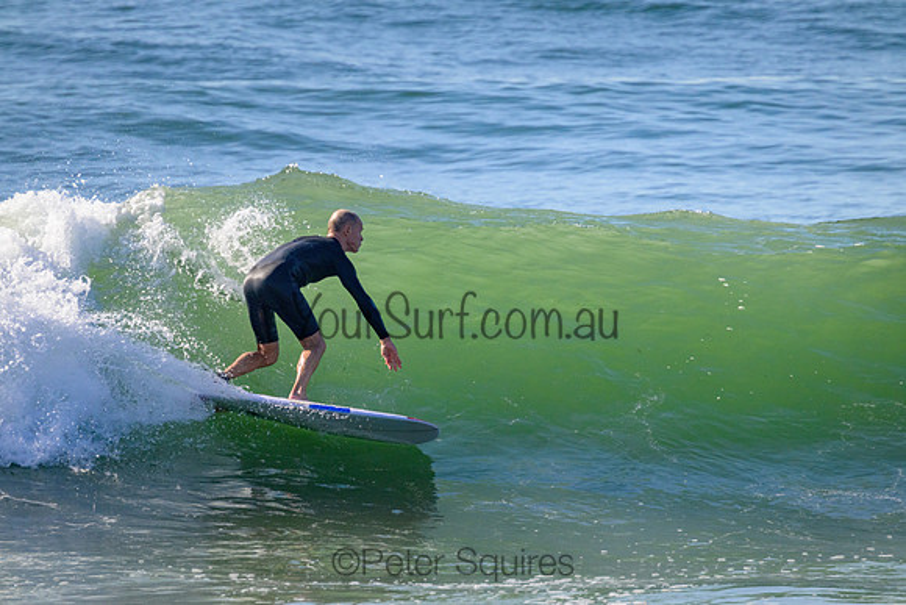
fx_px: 20137
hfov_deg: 2.6
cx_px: 453
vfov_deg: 1.7
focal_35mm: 800
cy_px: 302
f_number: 11
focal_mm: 800
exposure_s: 1/2000
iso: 1400
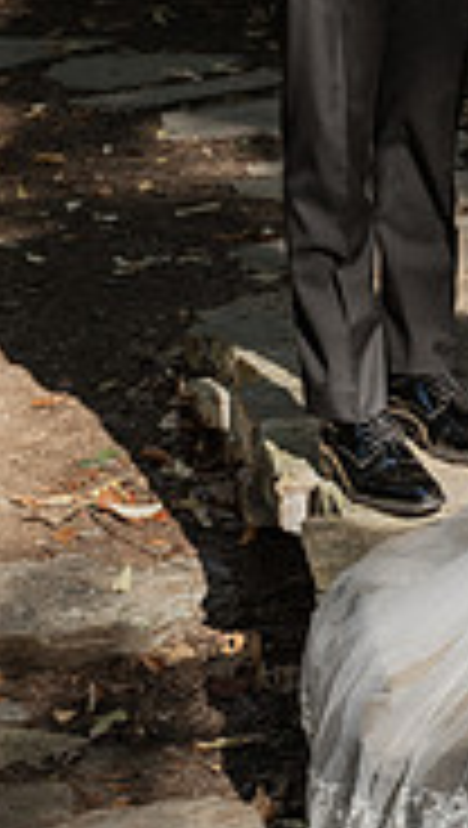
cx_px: 596
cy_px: -86
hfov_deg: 10.0
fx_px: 2638
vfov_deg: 17.2
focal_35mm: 120
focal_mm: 47
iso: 640
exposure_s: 1/500
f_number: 6.3
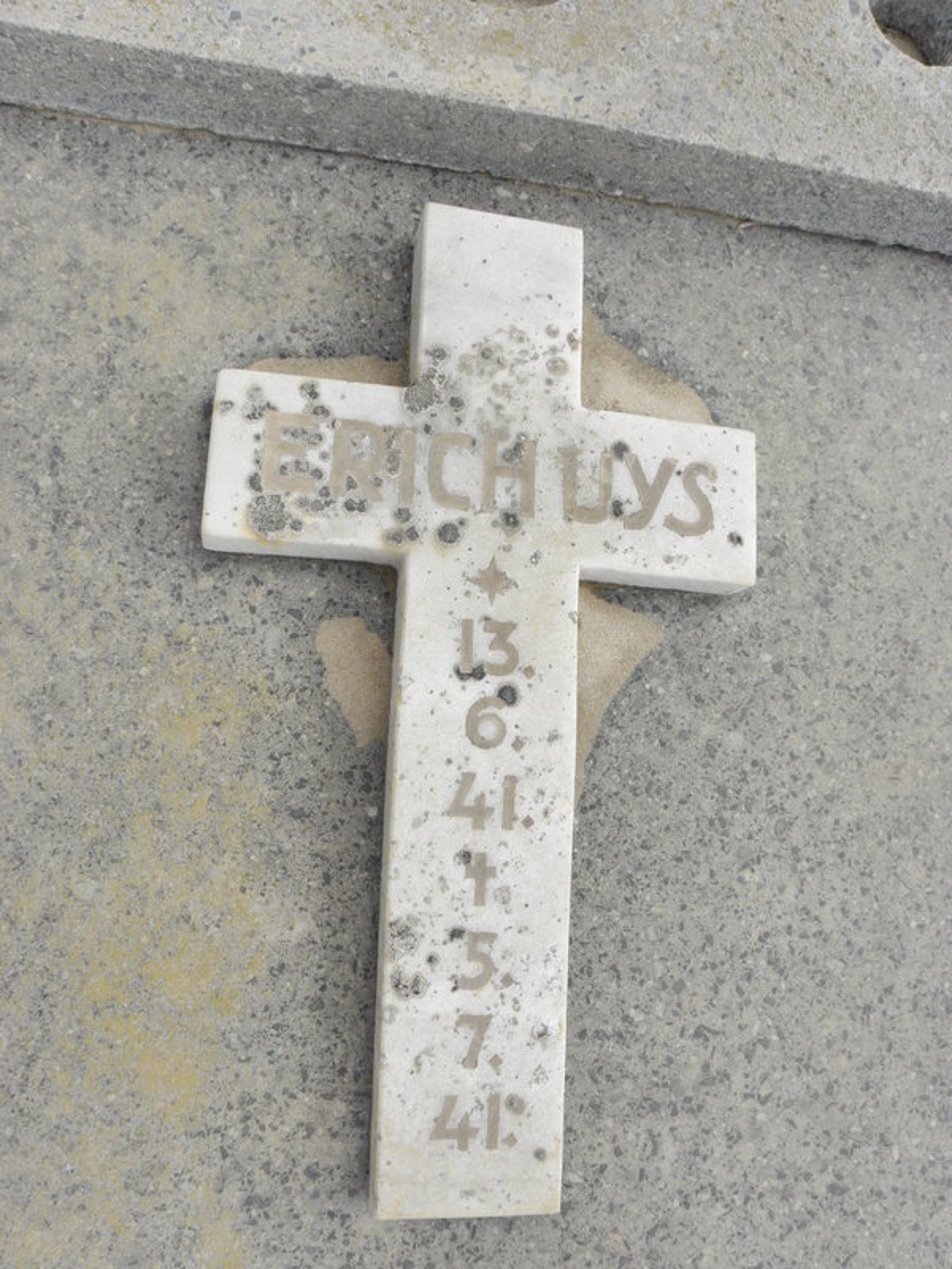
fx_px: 990
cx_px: 476
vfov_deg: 65.3
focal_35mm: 27
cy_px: 634
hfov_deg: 51.4
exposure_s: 1/1000
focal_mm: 4.83
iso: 200
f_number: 5.6
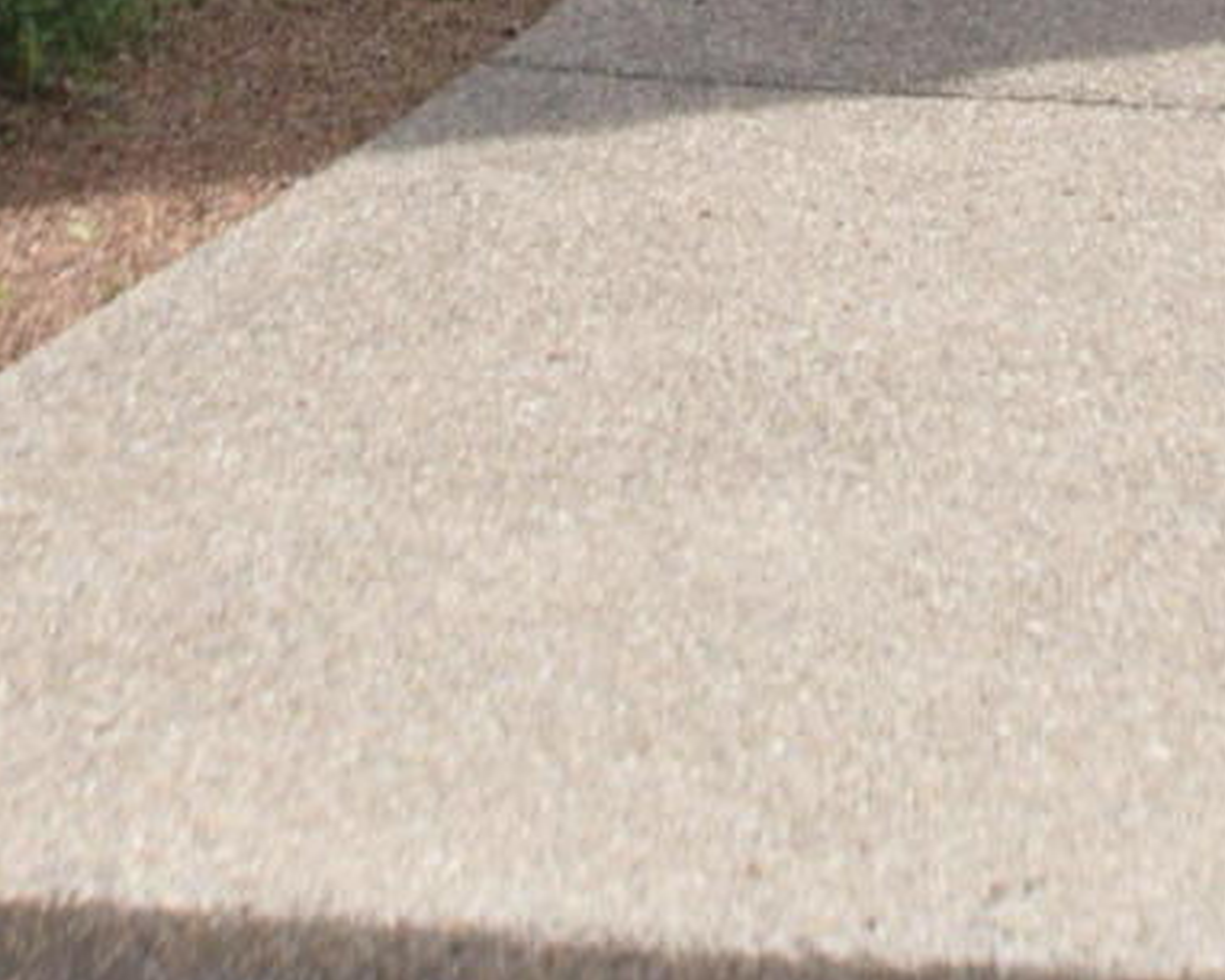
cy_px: -1449
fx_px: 6419
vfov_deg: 8.0
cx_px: 867
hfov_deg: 10.9
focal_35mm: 177
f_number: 7.1
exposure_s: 1/200
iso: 100
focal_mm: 24
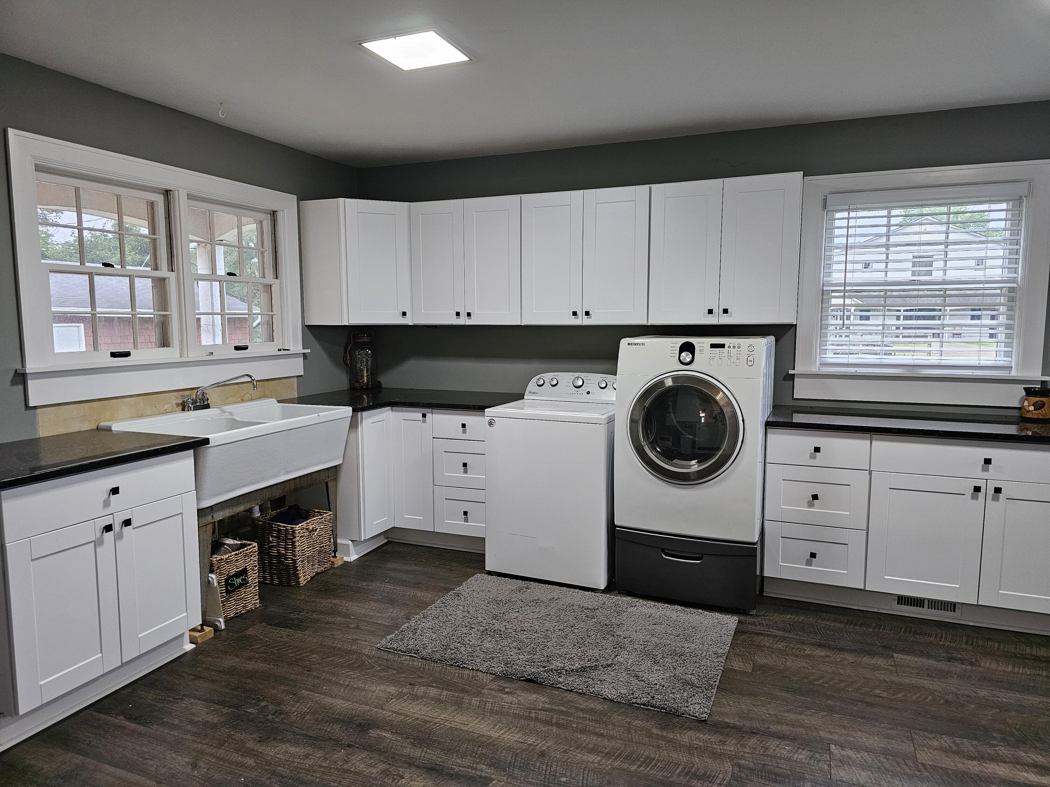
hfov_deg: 73.9
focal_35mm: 23
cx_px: 525
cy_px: 394
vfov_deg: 58.9
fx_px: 698
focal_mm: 6.3
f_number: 1.7
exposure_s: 1/66
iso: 400
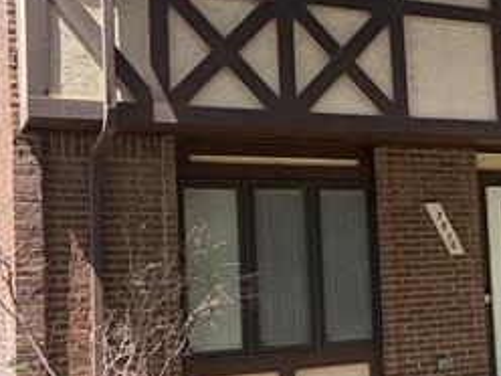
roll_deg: +3.7
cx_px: 501
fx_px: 970
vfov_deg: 21.9
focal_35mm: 67
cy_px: 212
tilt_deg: +5.5
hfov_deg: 27.3
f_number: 1.6
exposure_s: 1/959
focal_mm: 5.96
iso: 64
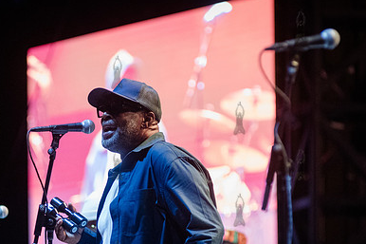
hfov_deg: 6.2
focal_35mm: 334
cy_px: 135
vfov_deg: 4.1
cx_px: 122
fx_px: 3394
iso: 6400
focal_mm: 185
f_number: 3.5
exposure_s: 1/500
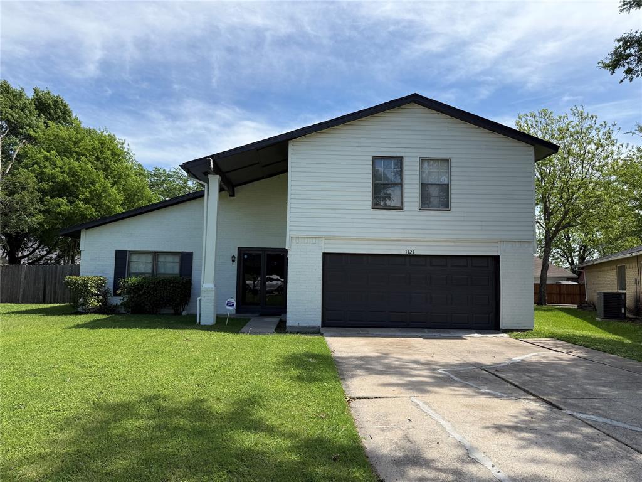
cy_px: 241
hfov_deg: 71.6
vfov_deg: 56.8
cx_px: 321
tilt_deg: +4.4
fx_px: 445
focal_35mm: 24
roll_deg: -0.8
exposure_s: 1/3953
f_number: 1.78
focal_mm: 6.76
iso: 80
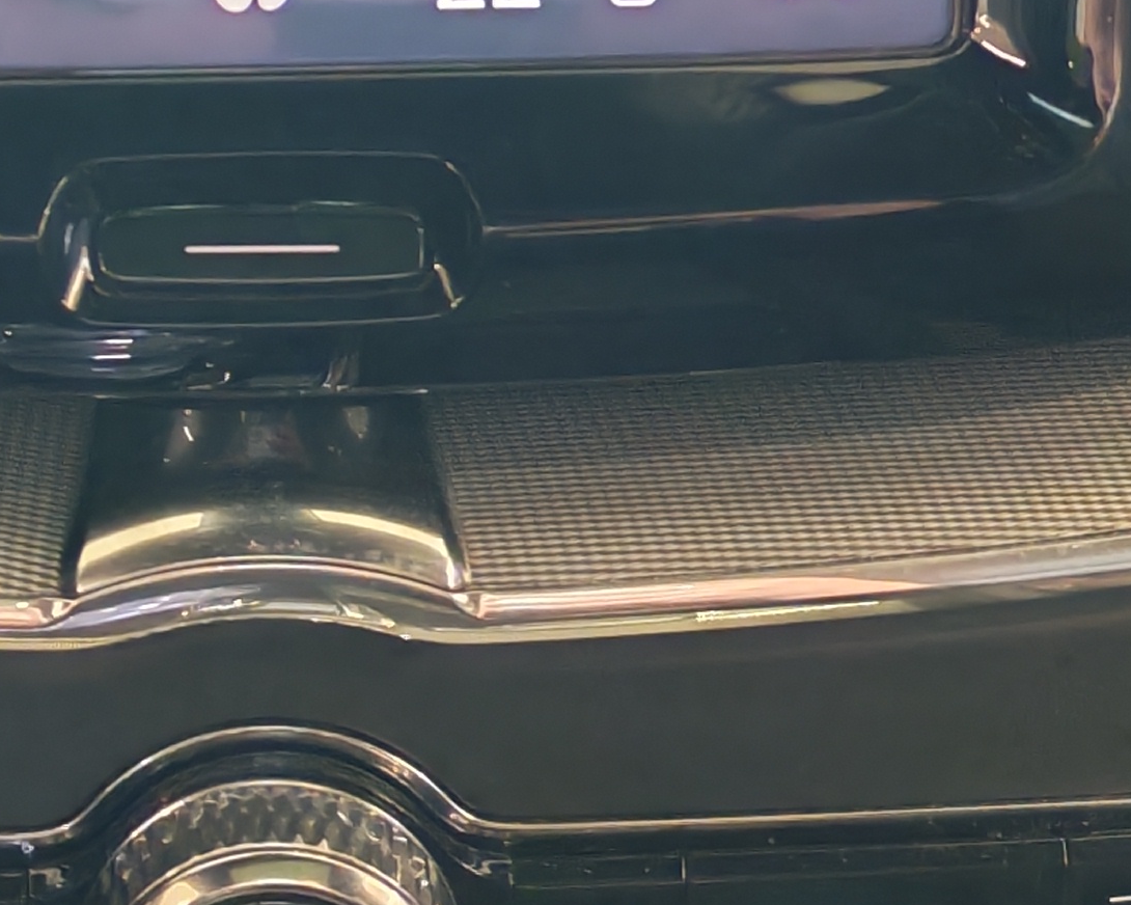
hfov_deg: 15.8
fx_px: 4050
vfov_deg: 12.2
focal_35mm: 121
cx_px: 273
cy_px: -443
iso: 2025
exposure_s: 1/50
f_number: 1.9
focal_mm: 6.12
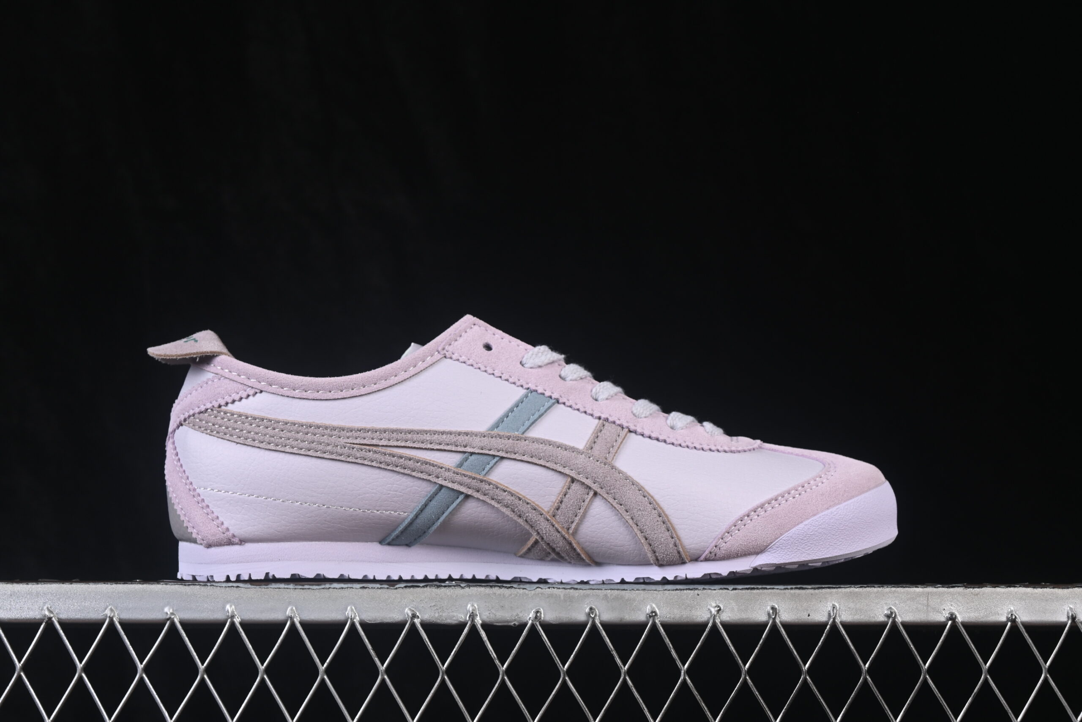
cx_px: 541
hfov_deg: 27.0
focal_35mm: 75
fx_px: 2254
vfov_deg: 18.2
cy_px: 361
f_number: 8
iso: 160
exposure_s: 1/80
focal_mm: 50
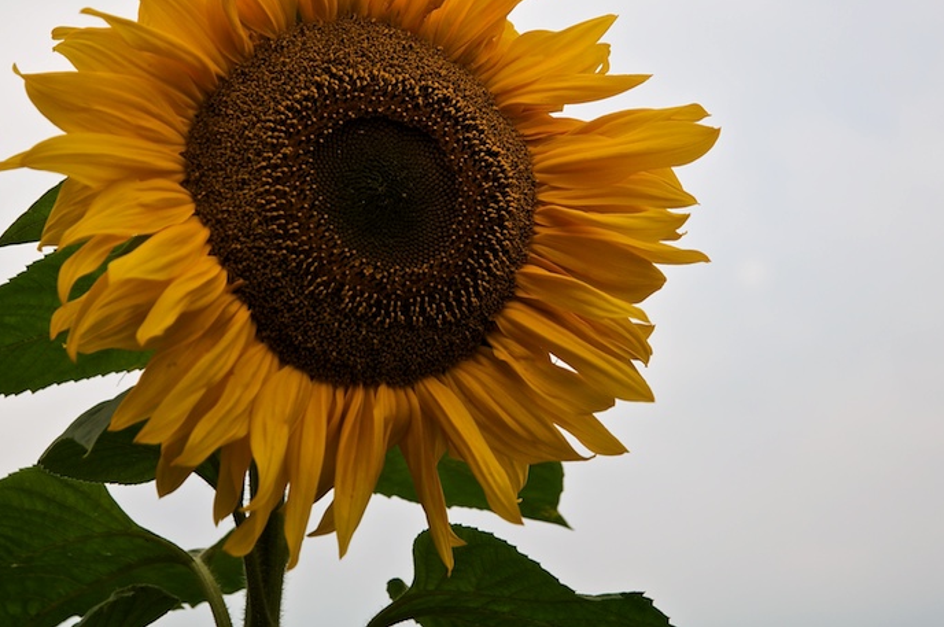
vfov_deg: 13.4
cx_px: 476
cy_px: 218
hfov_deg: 20.0
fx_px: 2671
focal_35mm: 102
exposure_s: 1/800
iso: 250
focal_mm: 52
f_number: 5
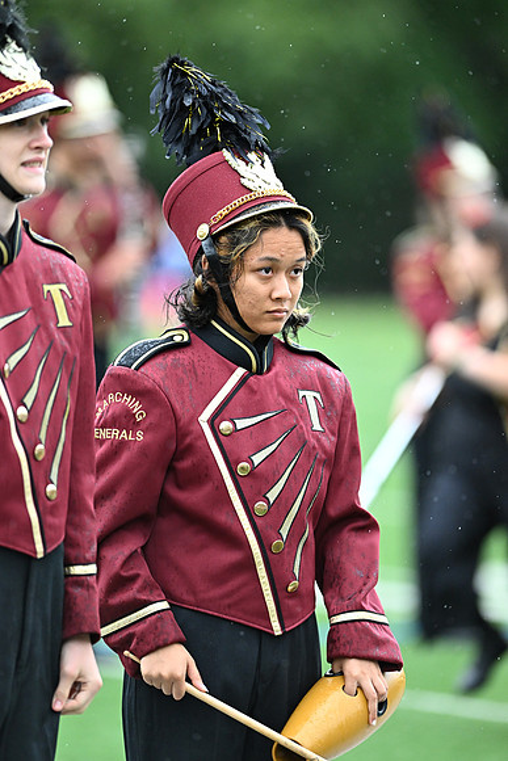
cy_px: 380
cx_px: 254
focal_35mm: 300
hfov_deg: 4.6
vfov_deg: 6.9
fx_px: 6346
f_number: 2.8
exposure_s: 1/1600
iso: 2800
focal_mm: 300
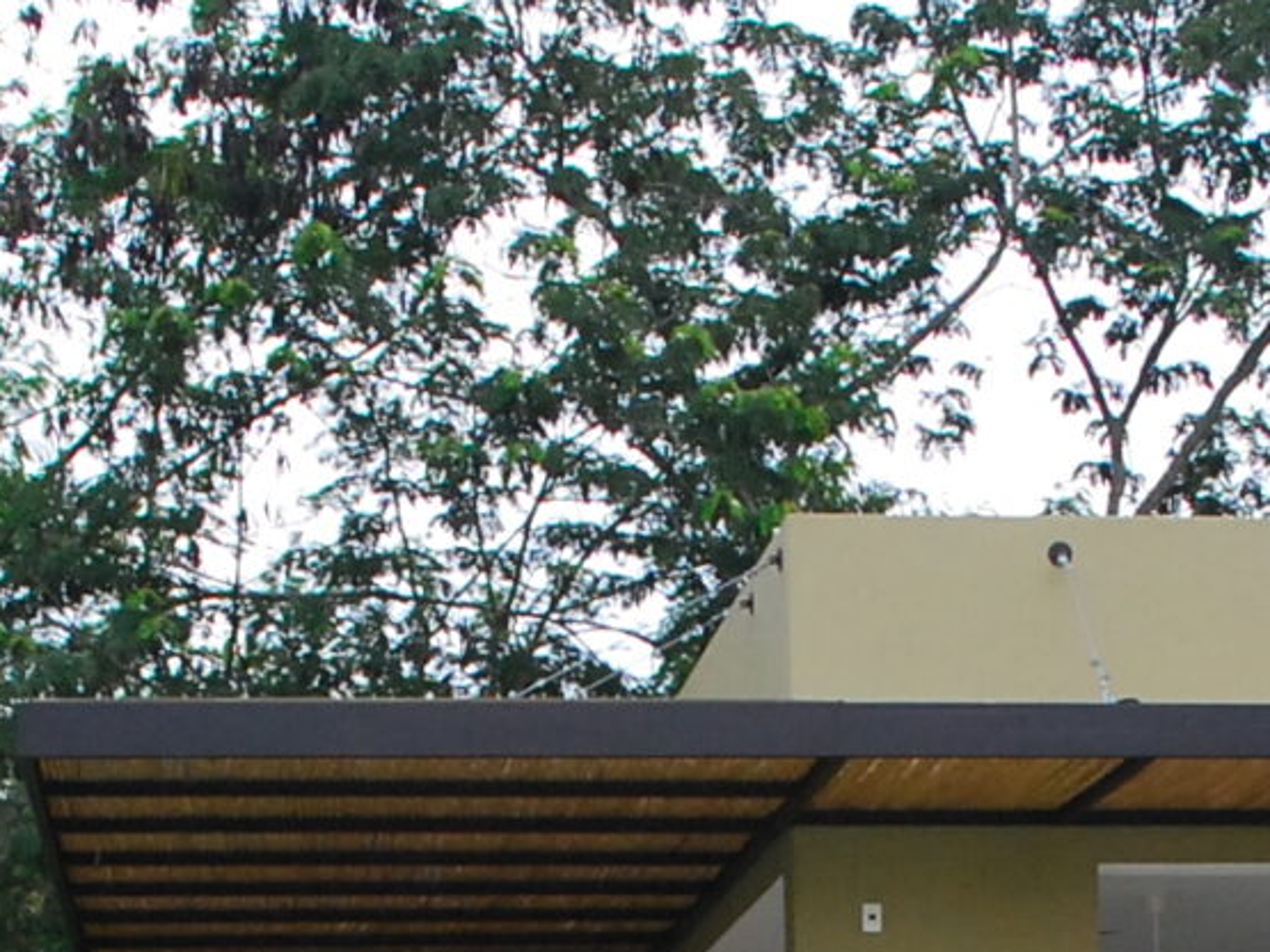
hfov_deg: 16.4
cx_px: 721
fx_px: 4402
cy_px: 1140
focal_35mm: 120
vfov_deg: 12.1
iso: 500
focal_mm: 18
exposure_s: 1/640
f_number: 8
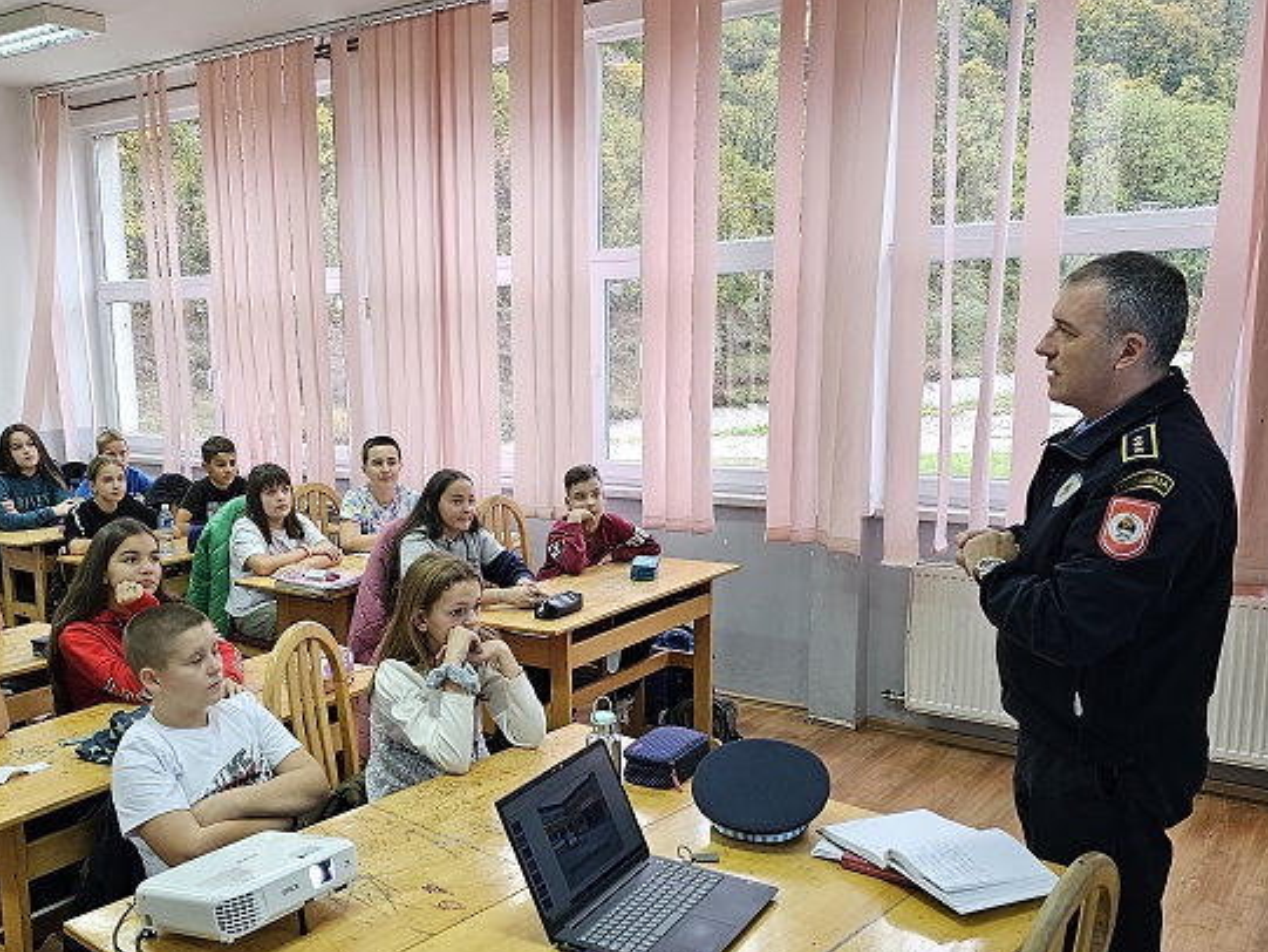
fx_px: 1246
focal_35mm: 34
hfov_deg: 53.3
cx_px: 469
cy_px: 546
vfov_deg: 41.7
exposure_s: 1/100
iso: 250
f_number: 1.7
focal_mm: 6.3
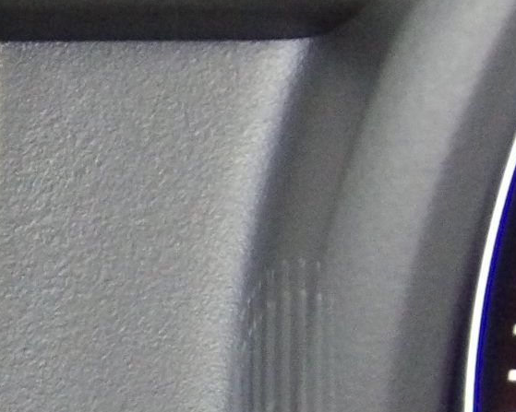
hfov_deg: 4.1
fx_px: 7054
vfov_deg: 3.3
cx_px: -624
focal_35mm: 462
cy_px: 547
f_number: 4.2
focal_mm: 18.2
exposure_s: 1/22
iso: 800
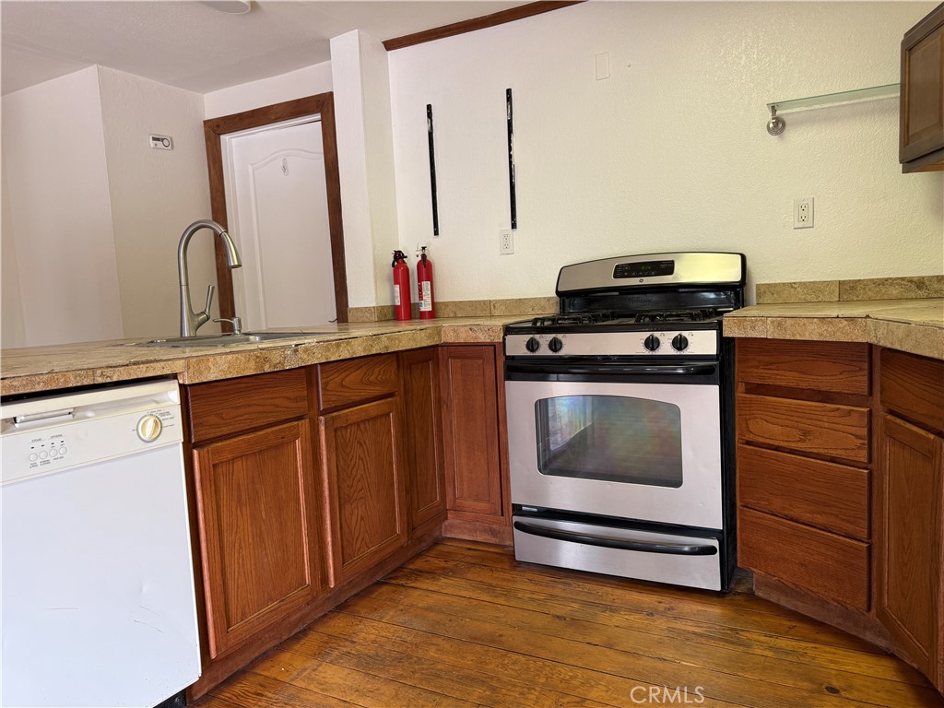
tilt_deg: -4.5
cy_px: 354
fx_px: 654
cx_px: 472
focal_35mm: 24
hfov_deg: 71.6
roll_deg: +2.9
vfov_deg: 56.8
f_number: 1.78
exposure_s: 1/60
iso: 125
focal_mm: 6.76
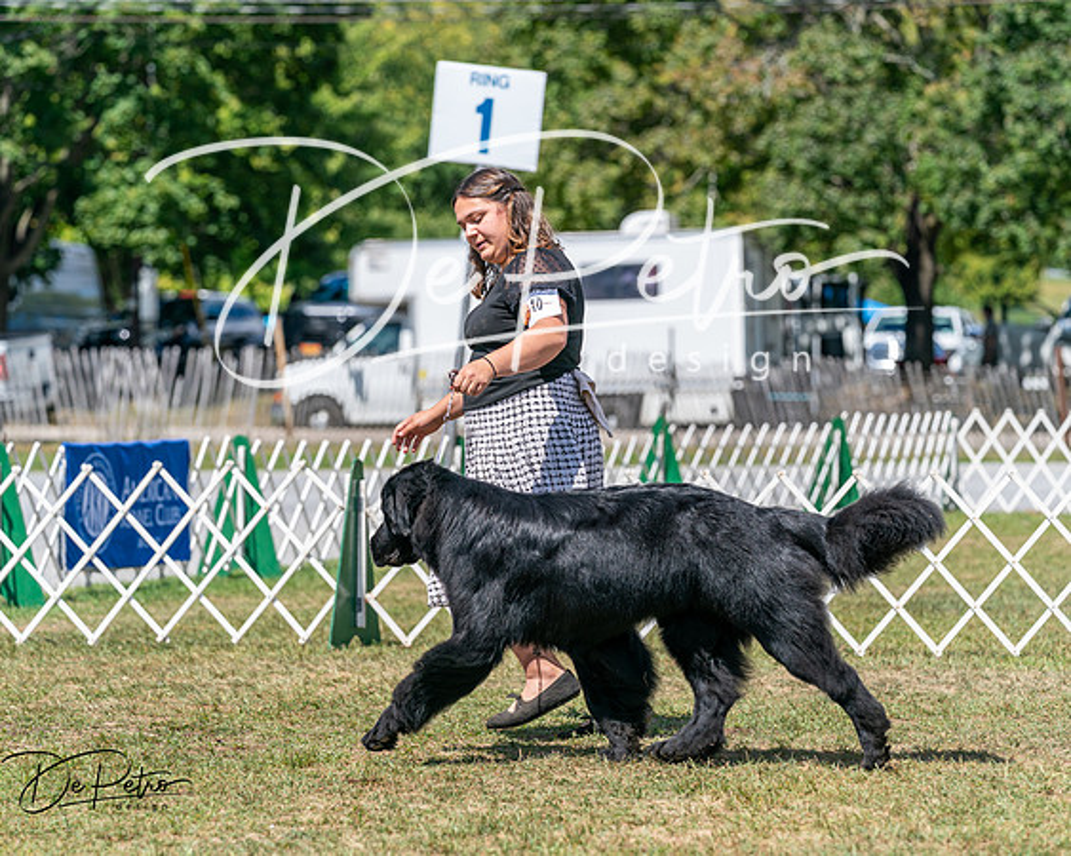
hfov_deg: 11.9
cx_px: 536
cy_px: 428
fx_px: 5139
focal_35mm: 162
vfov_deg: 9.5
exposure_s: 1/1600
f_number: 4.5
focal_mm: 144
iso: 200
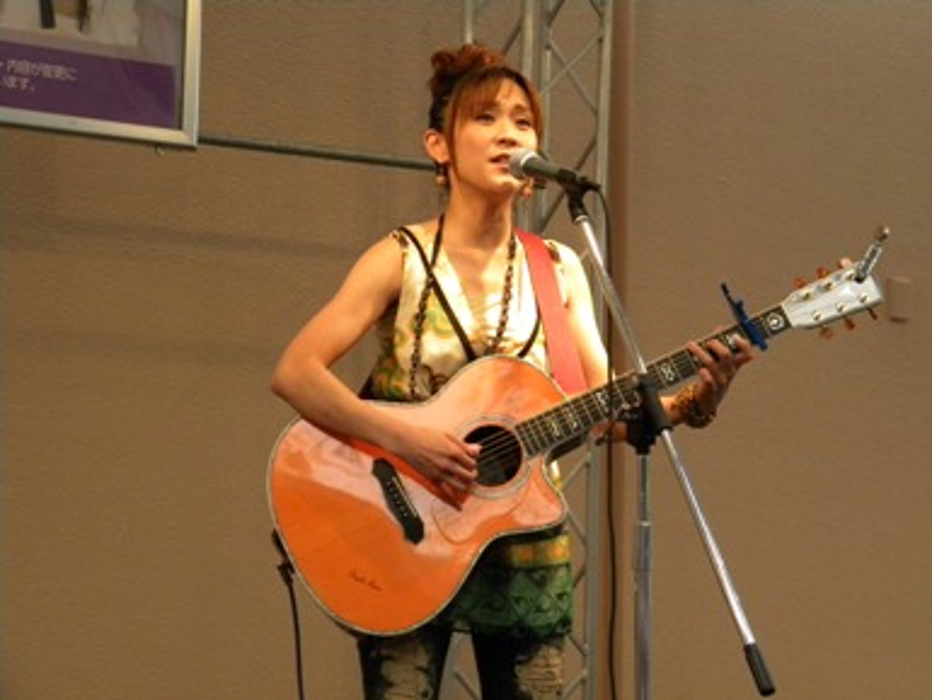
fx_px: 2828
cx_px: 466
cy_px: 350
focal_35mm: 105
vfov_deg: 14.1
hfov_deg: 18.7
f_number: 4.7
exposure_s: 1/420
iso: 400
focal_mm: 19
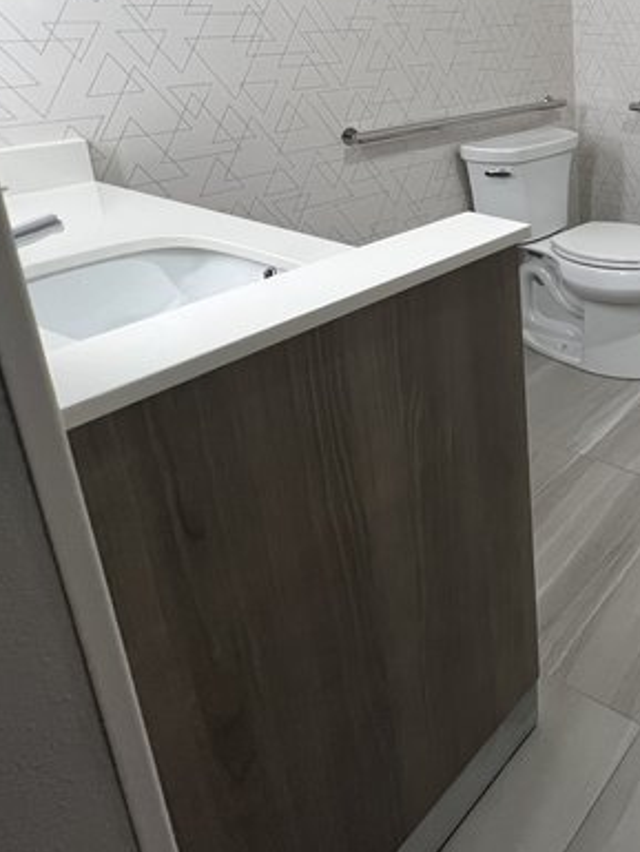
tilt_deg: -17.4
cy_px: 206
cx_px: 744
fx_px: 665
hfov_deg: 39.3
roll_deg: -2.1
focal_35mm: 27
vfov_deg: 61.4
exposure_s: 1/120
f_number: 1.8
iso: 200
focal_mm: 1.57
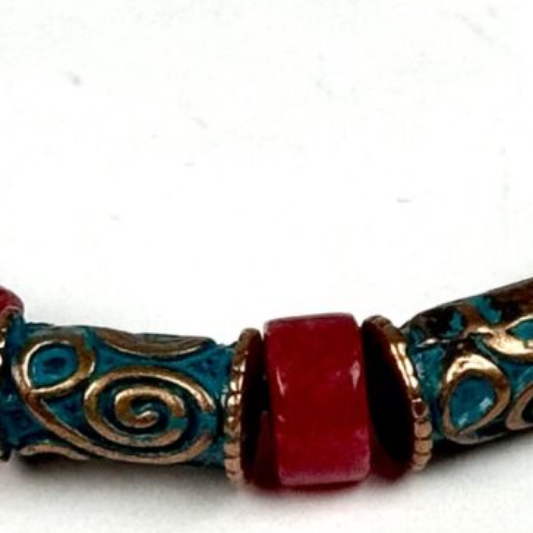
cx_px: 283
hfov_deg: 5.9
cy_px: -9
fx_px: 5191
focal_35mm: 298
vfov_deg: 5.9
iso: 64
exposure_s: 1/12500
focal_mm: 6.76
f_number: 1.78
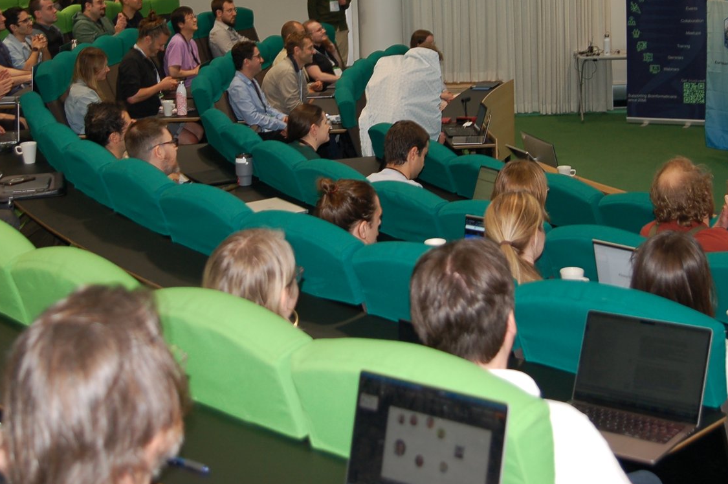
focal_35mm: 64
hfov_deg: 31.4
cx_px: 379
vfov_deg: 20.9
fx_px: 1293
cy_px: 85
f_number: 2.8
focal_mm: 24
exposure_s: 1/60
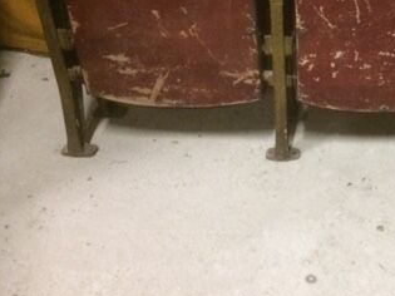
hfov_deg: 30.8
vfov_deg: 24.3
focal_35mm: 59
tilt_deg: -29.1
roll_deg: -1.9
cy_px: 49
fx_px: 673
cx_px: 379
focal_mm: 4.15
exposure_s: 1/17
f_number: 2.2
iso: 500
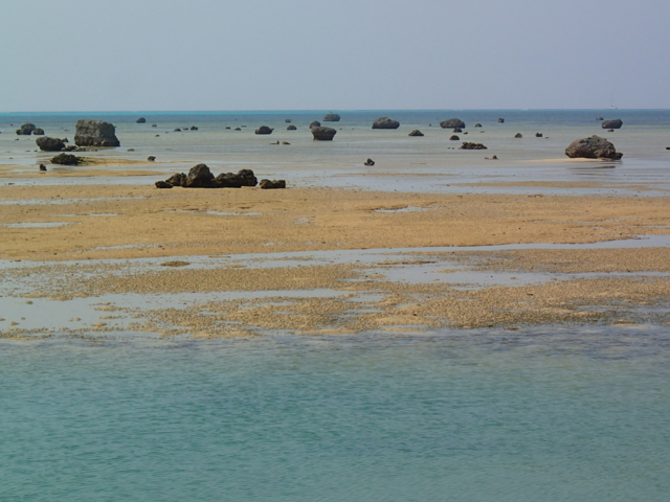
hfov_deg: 15.8
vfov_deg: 11.9
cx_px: 350
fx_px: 2419
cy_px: 207
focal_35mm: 125
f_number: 6.3
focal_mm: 18
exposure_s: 1/500
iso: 100
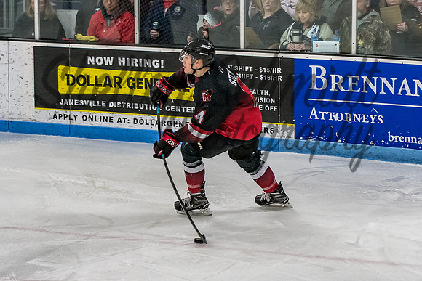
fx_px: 1981
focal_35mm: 169
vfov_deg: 8.1
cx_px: 224
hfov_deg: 12.2
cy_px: 113
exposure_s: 1/800
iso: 1600
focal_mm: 75
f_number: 3.5
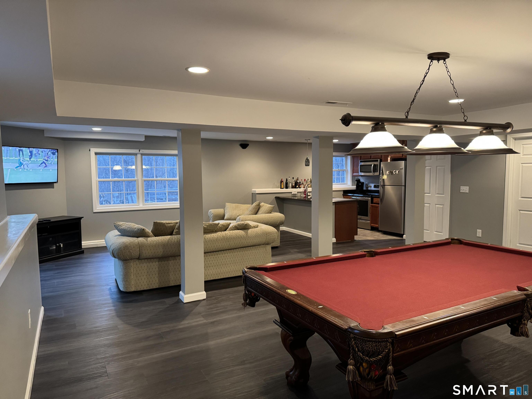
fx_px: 369
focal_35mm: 24
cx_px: 266
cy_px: 200
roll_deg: +0.8
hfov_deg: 71.6
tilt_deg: -5.1
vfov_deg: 56.8
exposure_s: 1/60
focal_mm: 6.76
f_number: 1.78
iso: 400
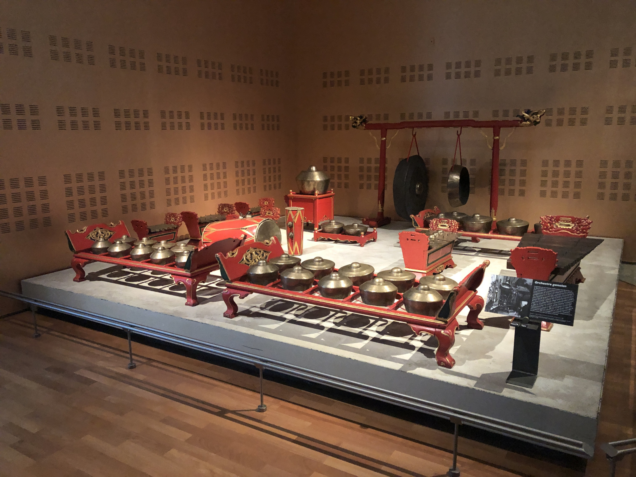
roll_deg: +0.1
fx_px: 514
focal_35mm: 28
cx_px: 318
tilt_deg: -10.2
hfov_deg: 63.4
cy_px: 238
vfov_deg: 49.7
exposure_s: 1/4
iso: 100
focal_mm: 3.99
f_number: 1.8
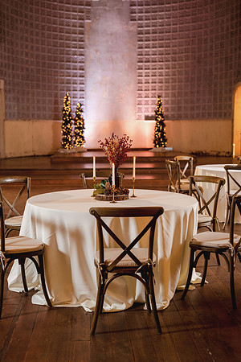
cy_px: 181
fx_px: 502
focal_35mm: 50
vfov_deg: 39.6
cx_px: 120
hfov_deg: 27.0
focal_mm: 50
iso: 400
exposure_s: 1/80
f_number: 2.8
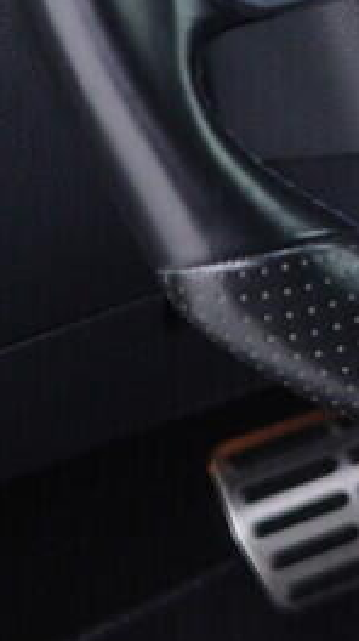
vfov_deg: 10.1
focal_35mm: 206
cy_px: -337
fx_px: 3495
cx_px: 944
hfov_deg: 5.6
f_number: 2.8
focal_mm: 24
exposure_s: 1/40
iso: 200
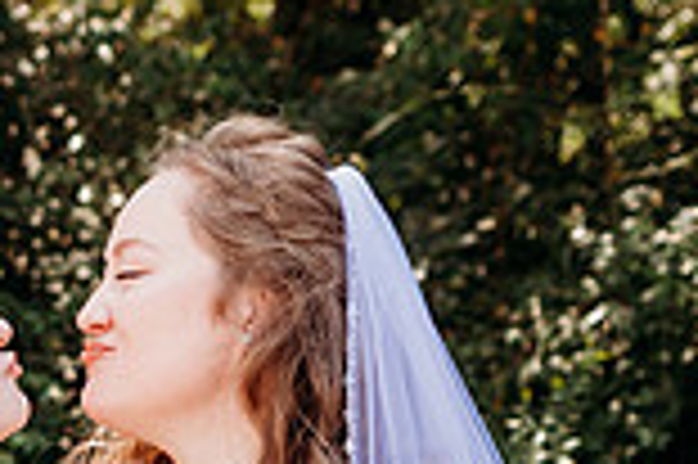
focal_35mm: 90
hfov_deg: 21.9
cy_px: 570
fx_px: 1743
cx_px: 9
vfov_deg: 14.6
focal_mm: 24
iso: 100
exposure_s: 1/800
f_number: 2.2
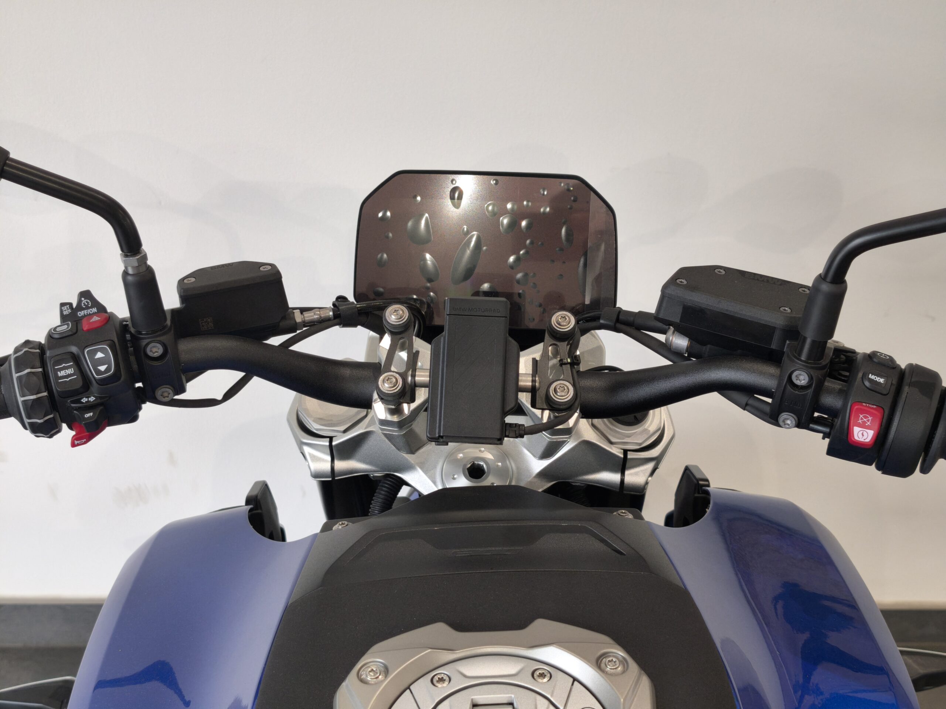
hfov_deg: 41.2
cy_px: 354
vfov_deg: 31.5
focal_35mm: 46
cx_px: 473
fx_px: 1257
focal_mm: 6.57
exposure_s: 1/100
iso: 125
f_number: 1.6
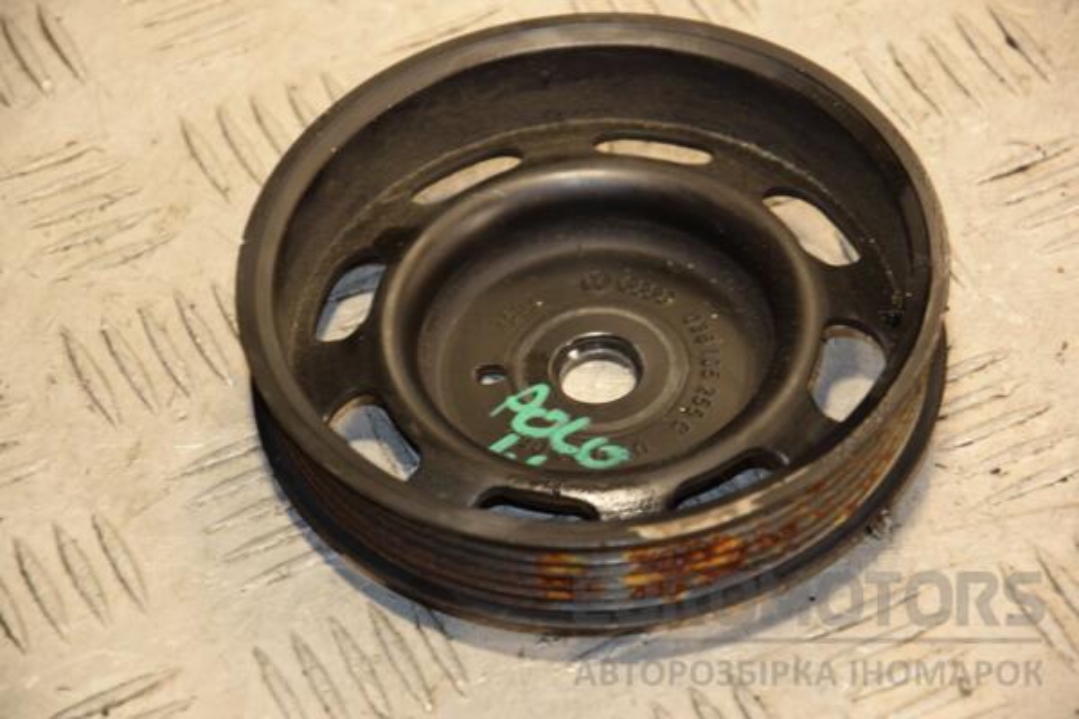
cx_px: 540
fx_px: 4720
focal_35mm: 158
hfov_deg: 13.0
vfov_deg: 8.7
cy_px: 360
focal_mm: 105
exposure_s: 1/125
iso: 800
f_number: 5.6
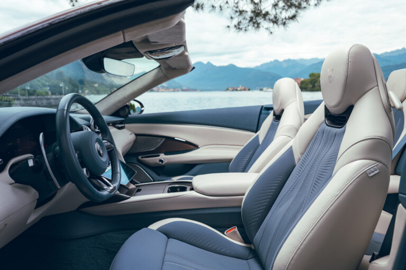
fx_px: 270
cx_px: 203
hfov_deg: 73.8
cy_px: 135
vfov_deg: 53.1
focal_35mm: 24
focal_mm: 24
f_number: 3.9
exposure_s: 1/125
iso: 160
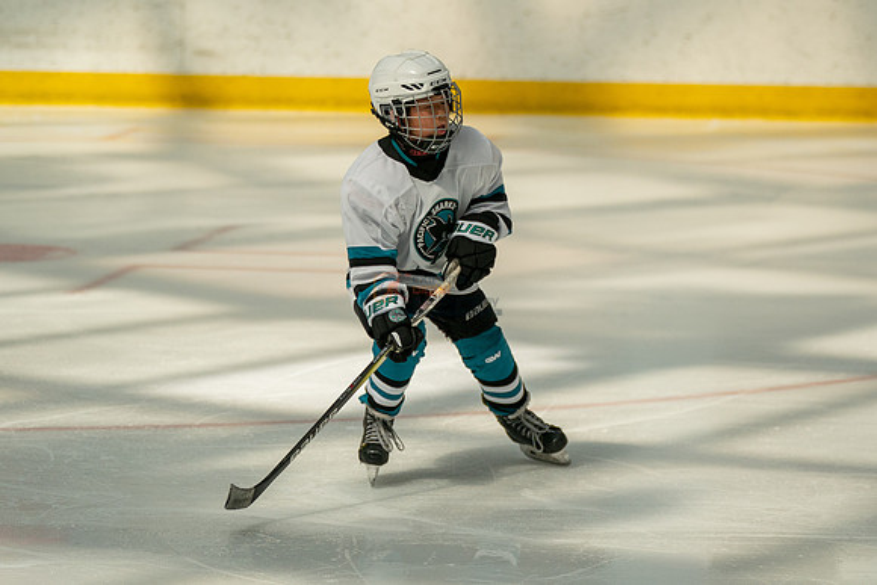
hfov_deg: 9.3
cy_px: 308
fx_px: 5372
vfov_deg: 6.2
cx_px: 467
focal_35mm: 220
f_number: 3.2
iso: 1600
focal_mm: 157
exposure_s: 1/10000
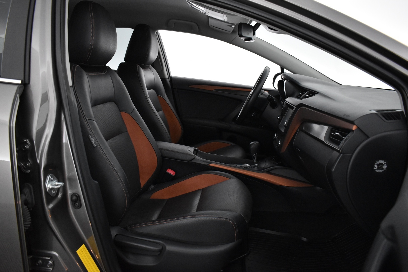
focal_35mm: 27
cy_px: 136
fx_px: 306
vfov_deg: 47.9
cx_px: 204
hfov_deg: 67.4
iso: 3200
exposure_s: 1/60
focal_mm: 18
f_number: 4
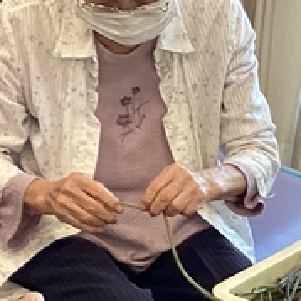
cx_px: 353
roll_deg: -7.8
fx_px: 1505
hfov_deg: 11.2
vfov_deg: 11.4
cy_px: 249
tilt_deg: -24.7
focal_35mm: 153
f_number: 2.4
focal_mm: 3.3
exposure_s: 1/50
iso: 50
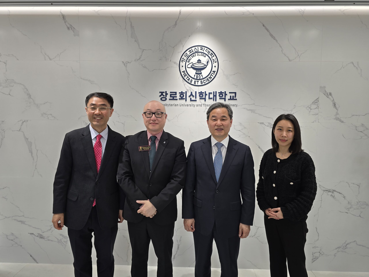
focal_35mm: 23
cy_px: 138
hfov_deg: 73.9
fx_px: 245
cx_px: 184
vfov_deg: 58.9
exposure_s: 1/120
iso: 64
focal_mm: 6.3
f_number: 1.7
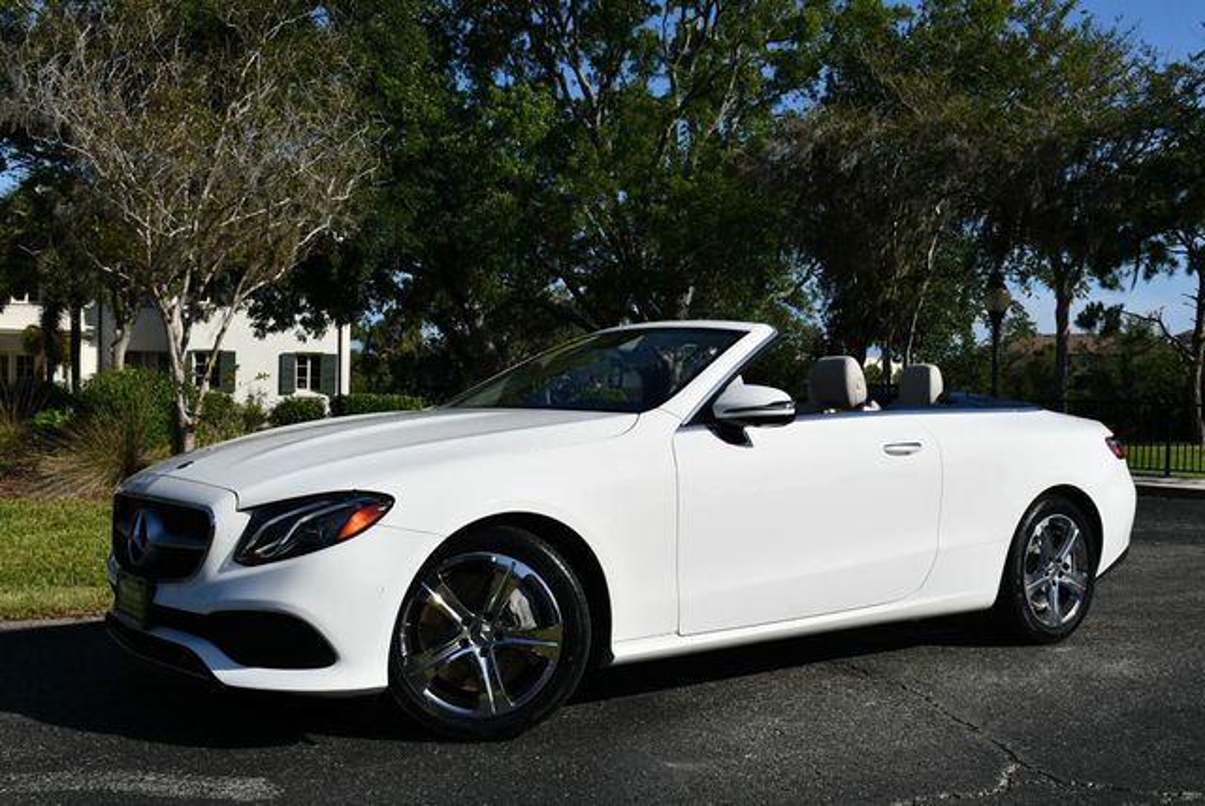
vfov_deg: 33.5
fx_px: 1340
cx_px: 602
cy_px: 403
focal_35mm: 40
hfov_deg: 48.4
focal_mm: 20
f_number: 10
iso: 100
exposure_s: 1/400
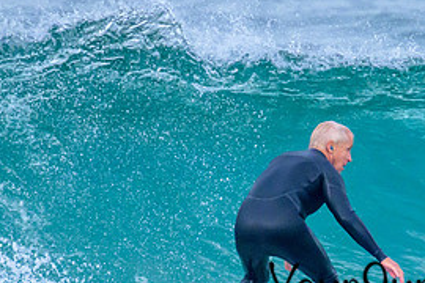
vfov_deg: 0.6
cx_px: 383
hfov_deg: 0.9
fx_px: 27824
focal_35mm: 2357
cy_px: 256
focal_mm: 800
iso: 2500
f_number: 11
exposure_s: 1/2000
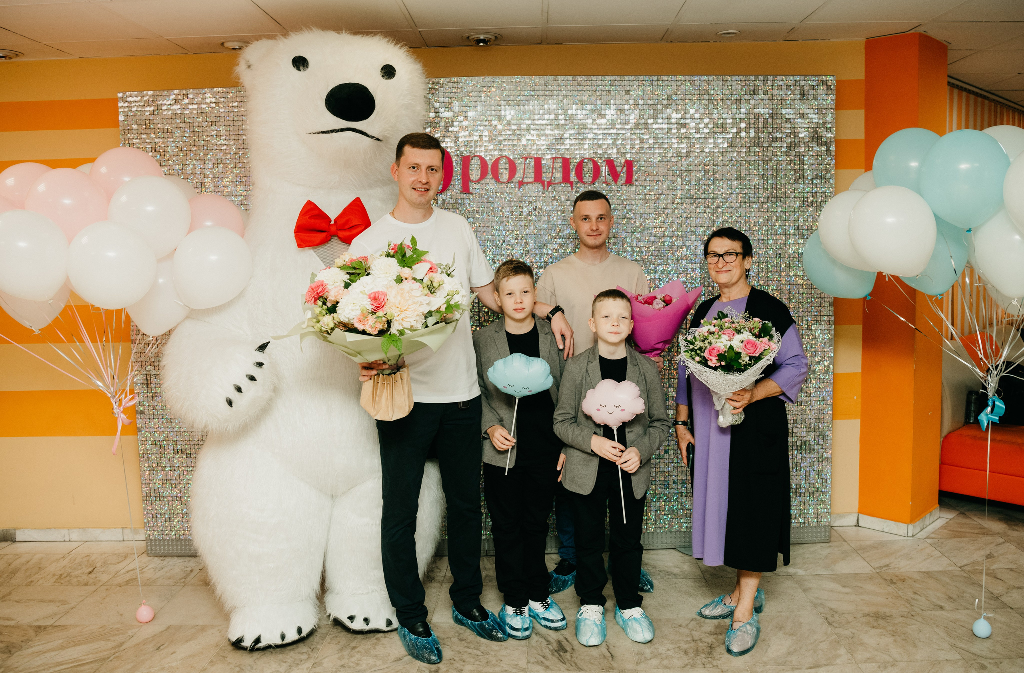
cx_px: 533
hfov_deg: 63.5
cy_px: 331
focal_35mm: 29
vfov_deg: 44.3
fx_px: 827
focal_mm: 27
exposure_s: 1/160
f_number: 5
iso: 400
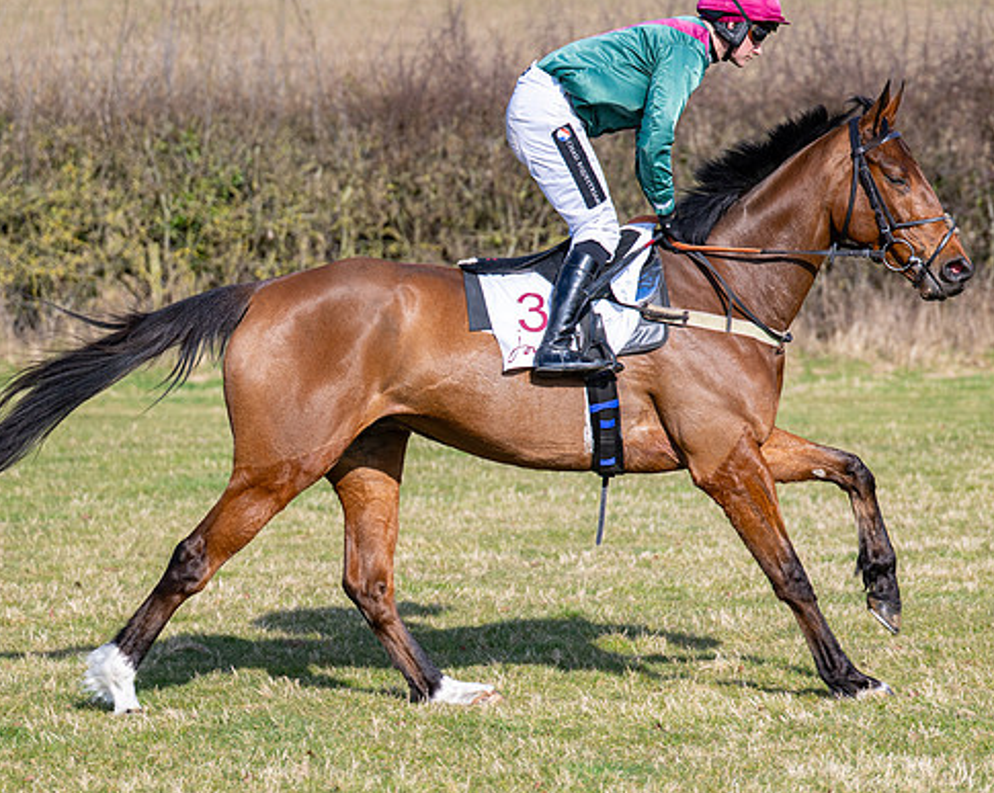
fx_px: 5261
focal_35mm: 179
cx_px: 467
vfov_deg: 8.6
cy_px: 422
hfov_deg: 10.8
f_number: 2.8
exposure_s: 1/2000
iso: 100
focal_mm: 91
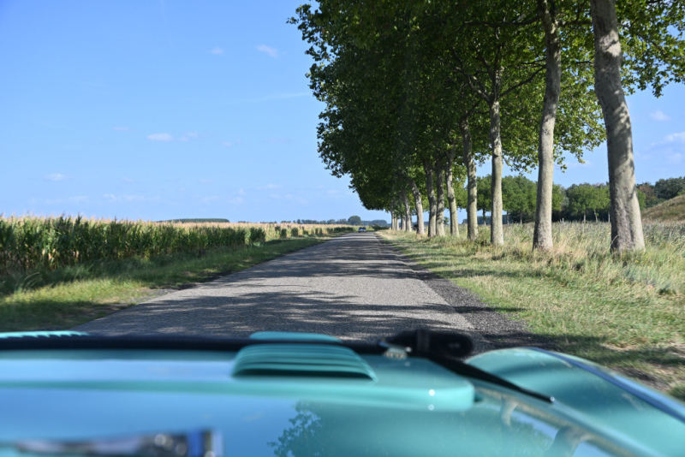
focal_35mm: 47
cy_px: 228
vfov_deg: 28.5
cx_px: 342
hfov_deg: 41.7
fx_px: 899
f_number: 6.3
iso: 100
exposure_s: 1/320
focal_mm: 31.5
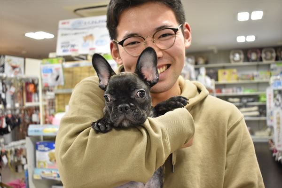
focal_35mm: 42
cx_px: 141
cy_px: 94
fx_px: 329
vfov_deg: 31.9
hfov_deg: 46.4
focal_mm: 28
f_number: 4.5
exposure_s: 1/100
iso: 1600
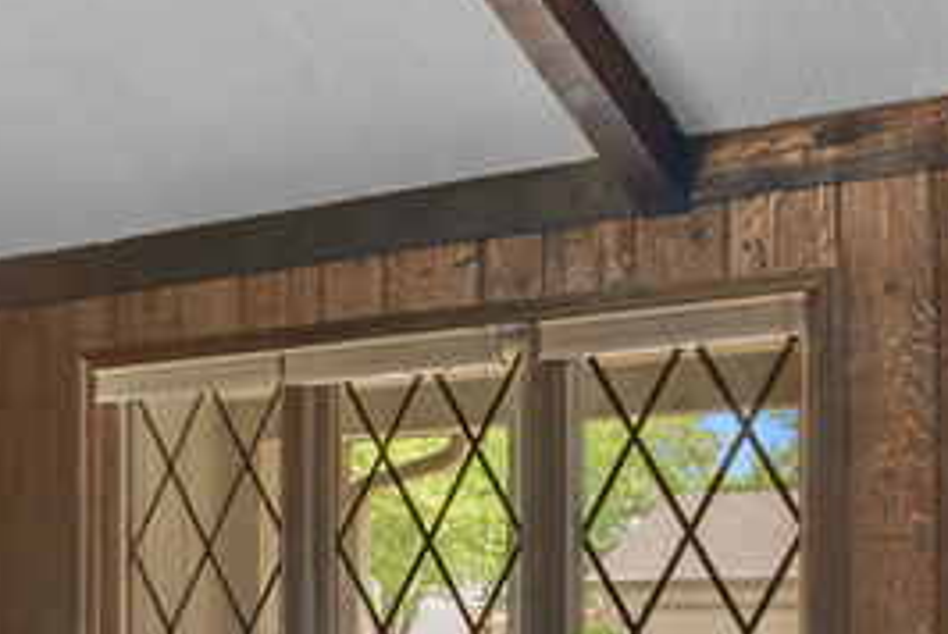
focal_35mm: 73
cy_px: 566
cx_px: -565
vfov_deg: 18.4
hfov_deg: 21.8
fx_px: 1924
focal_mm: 12
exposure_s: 2.5
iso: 500
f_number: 11
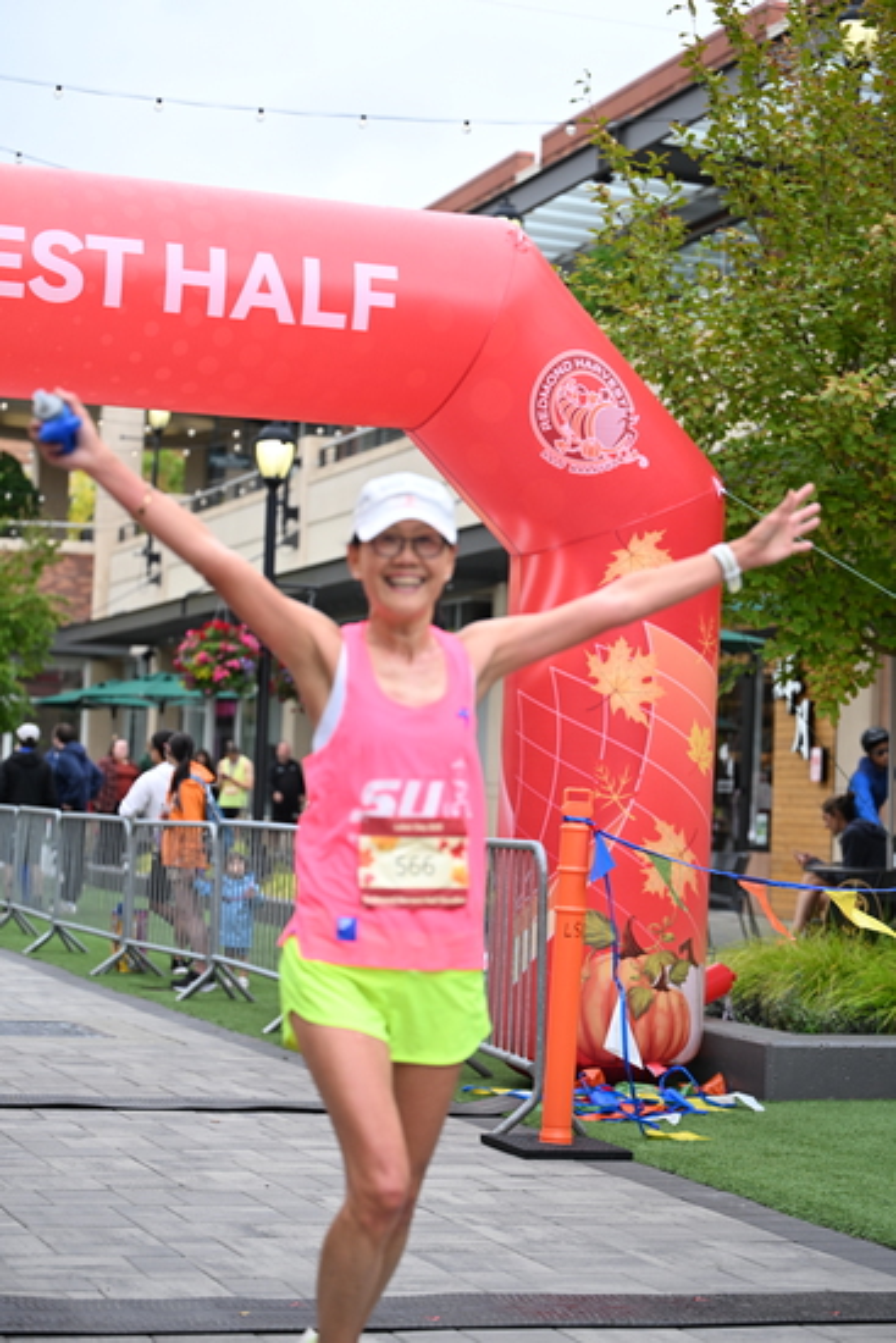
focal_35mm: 70
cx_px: 448
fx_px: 2611
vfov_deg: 28.8
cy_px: 672
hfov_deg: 19.5
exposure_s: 1/2000
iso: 640
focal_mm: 70
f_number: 2.8
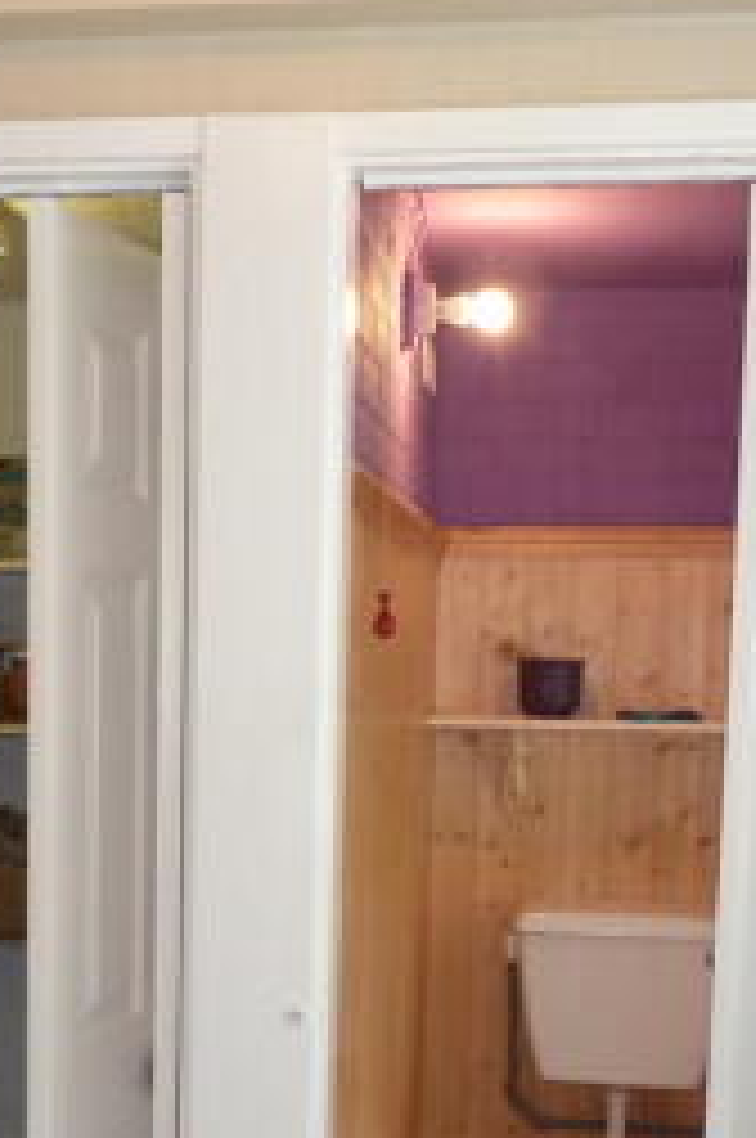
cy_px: 951
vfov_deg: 32.3
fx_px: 1895
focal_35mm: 60
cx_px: 236
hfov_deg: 22.4
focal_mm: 4.5
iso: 200
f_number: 2.8
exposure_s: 1/50
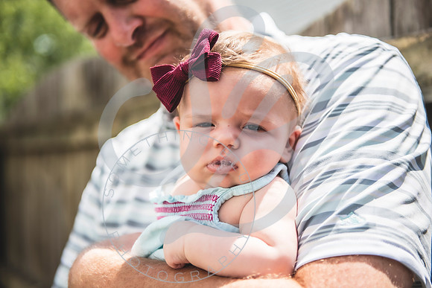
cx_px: 222
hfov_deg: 34.9
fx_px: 687
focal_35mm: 57
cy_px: 144
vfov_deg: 23.7
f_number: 2.8
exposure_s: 1/1600
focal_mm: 55
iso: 100
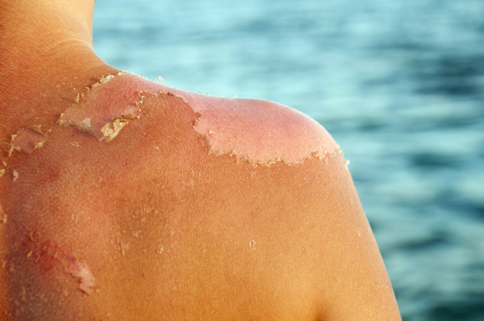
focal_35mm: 112
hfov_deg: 18.2
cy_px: 160
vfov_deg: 12.1
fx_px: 1511
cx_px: 242
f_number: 5.3
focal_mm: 75
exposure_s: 1/100
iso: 200
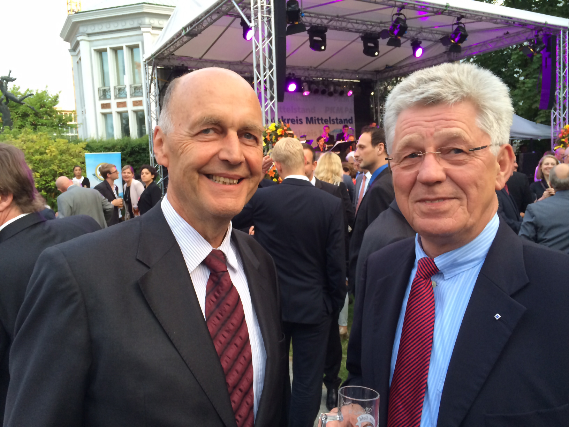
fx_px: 493
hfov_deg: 60.0
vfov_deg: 46.8
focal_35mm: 30
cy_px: 214
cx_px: 284
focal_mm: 4.12
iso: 40
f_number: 2.2
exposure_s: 1/30
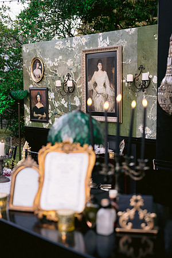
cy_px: 129
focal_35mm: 50
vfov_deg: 39.6
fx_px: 358
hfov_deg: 27.0
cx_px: 86
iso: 400
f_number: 2.8
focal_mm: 50
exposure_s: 1/100
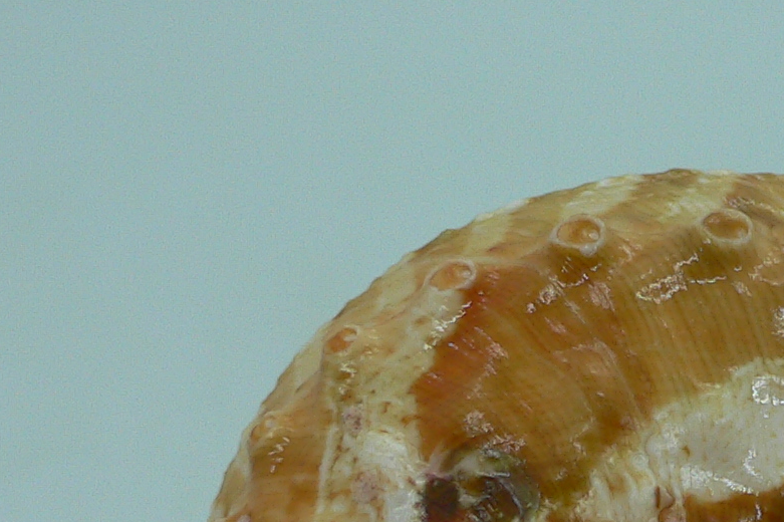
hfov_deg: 21.0
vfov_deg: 13.9
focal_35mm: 94
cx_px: 776
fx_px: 2046
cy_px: 700
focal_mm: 4.6
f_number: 2.8
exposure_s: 1/60
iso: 80
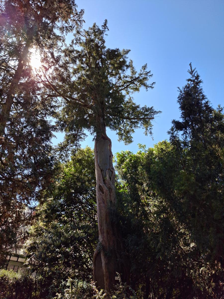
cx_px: 112
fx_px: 198
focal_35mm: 23
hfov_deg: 58.9
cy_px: 150
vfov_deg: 73.9
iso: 50
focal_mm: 5.54
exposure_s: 1/651
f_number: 1.8
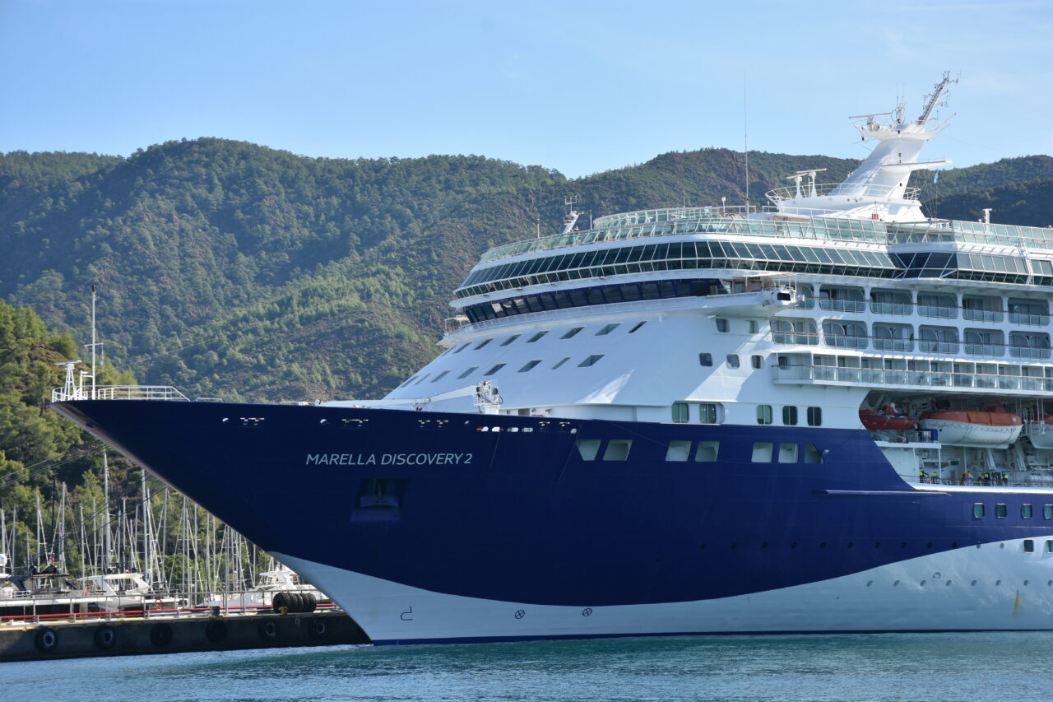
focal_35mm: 105
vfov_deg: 13.0
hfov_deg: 19.5
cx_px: 526
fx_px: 3071
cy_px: 351
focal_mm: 70
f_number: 8
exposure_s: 1/500
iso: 250
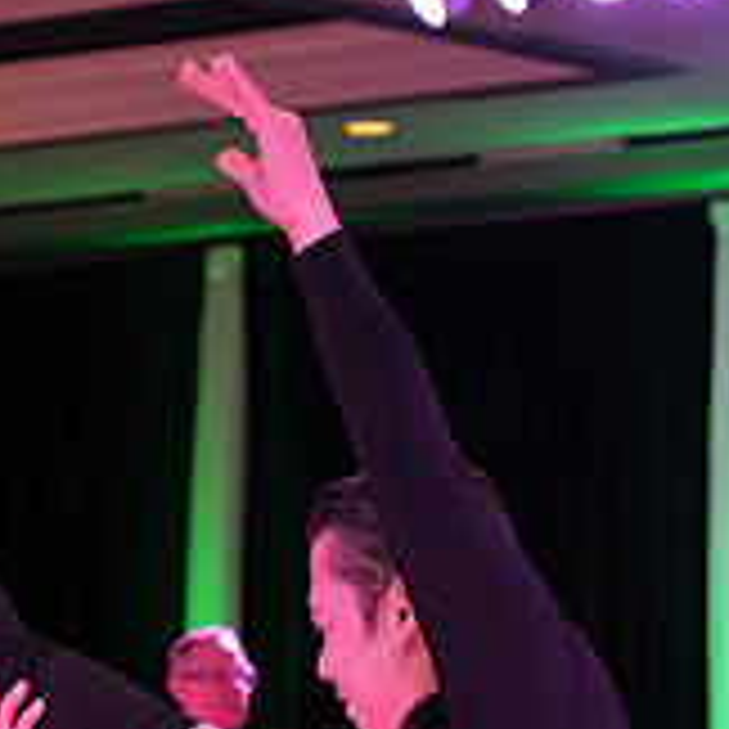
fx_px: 5861
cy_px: 1026
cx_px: 349
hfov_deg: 7.1
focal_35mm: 246
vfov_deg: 7.0
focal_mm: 81
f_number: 5.6
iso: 2500
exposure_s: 1/250
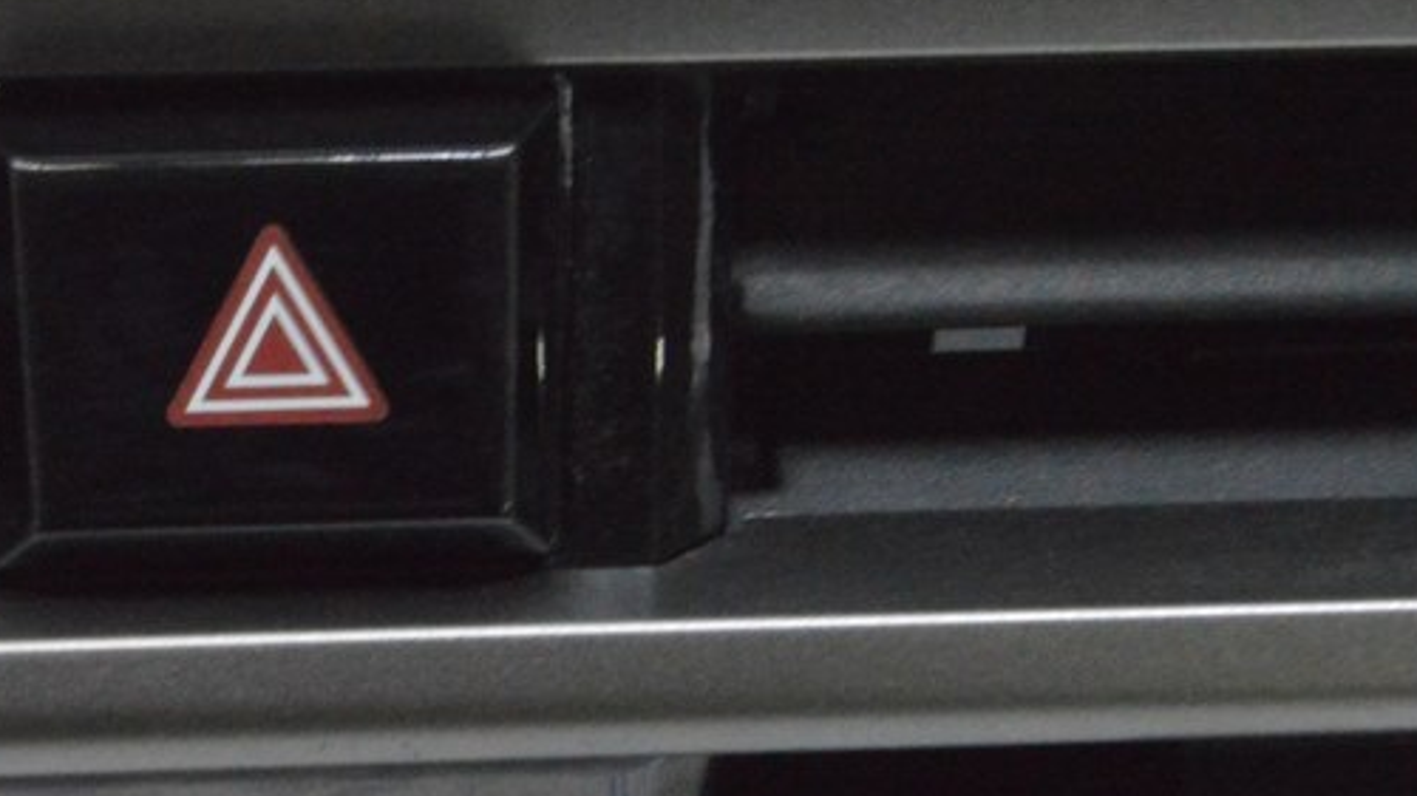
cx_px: 232
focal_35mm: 135
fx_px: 5071
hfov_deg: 15.8
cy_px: 401
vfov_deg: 9.0
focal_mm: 42
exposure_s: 1/20
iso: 6400
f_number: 20
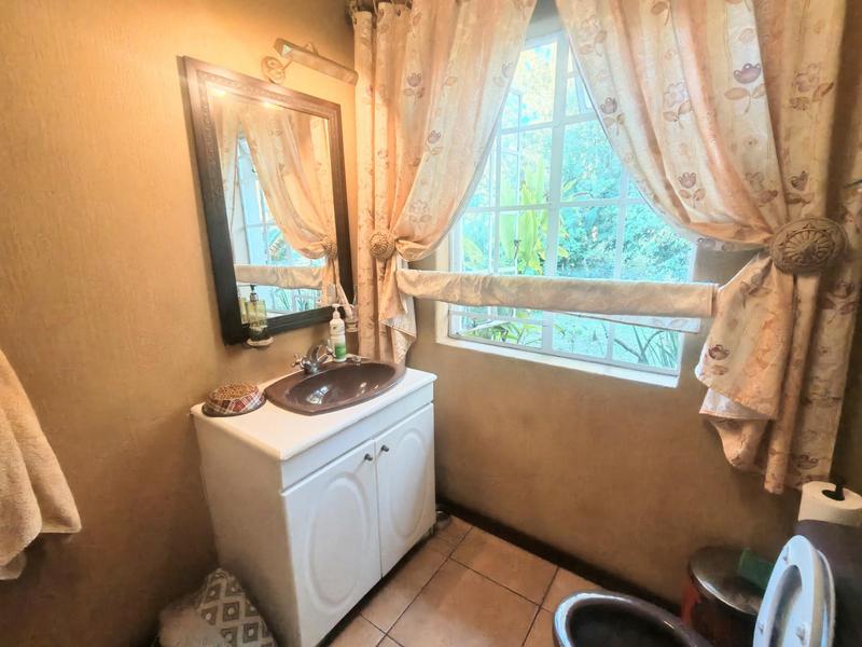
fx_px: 398
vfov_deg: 78.1
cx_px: 431
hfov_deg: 94.5
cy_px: 324
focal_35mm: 16
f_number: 2.2
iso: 200
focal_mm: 1.96
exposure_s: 1/33
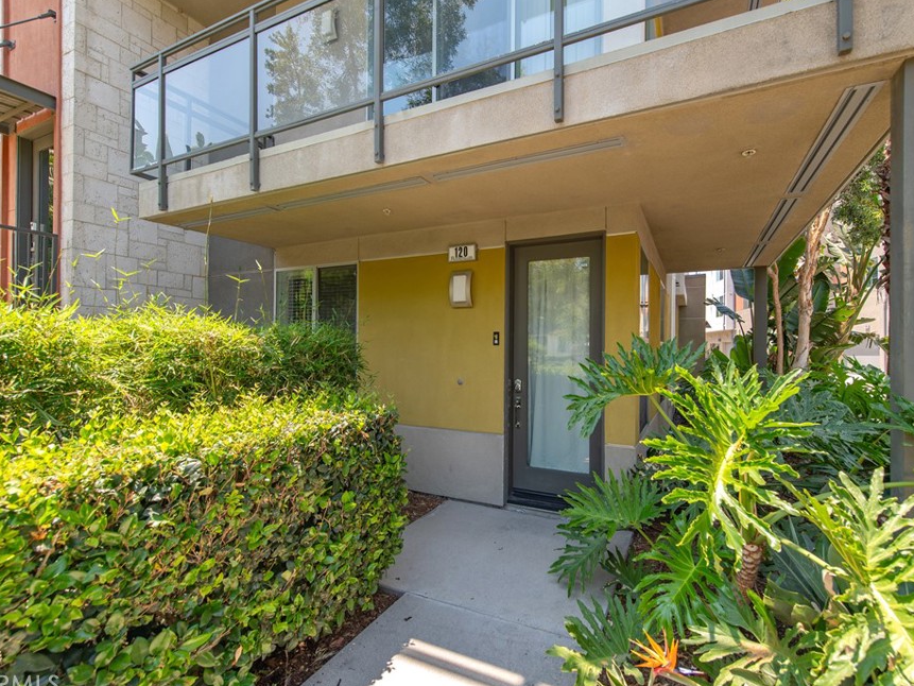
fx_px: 423
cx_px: 493
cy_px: 338
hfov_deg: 94.3
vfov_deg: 78.1
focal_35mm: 16
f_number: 5
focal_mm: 14
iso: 200
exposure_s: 1/250
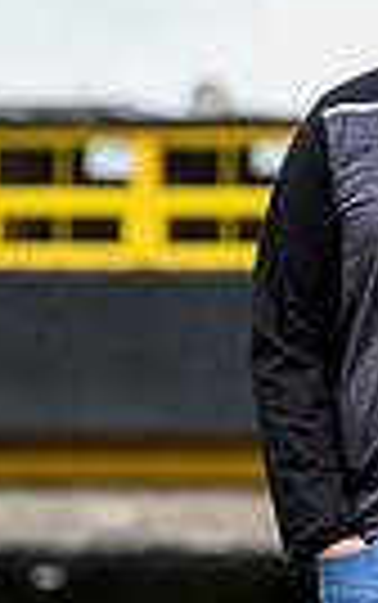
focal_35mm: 992
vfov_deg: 2.1
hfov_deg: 1.3
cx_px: 1336
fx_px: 16316
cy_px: 171
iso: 500
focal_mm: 200
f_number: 5.6
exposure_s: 1/160
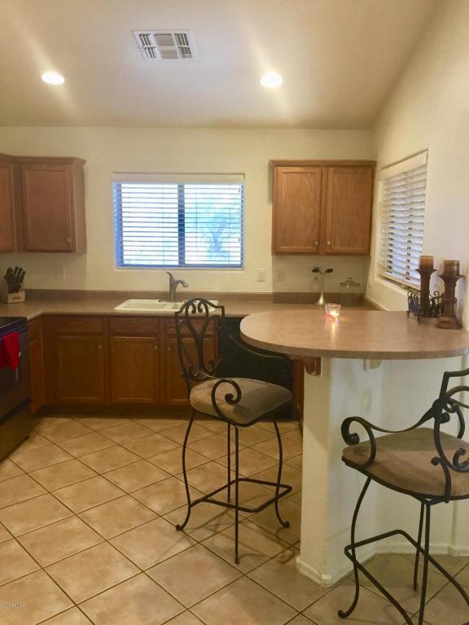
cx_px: 234
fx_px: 524
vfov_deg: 61.7
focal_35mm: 29
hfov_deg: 48.2
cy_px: 312
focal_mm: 4.15
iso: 125
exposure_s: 1/30
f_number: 2.2
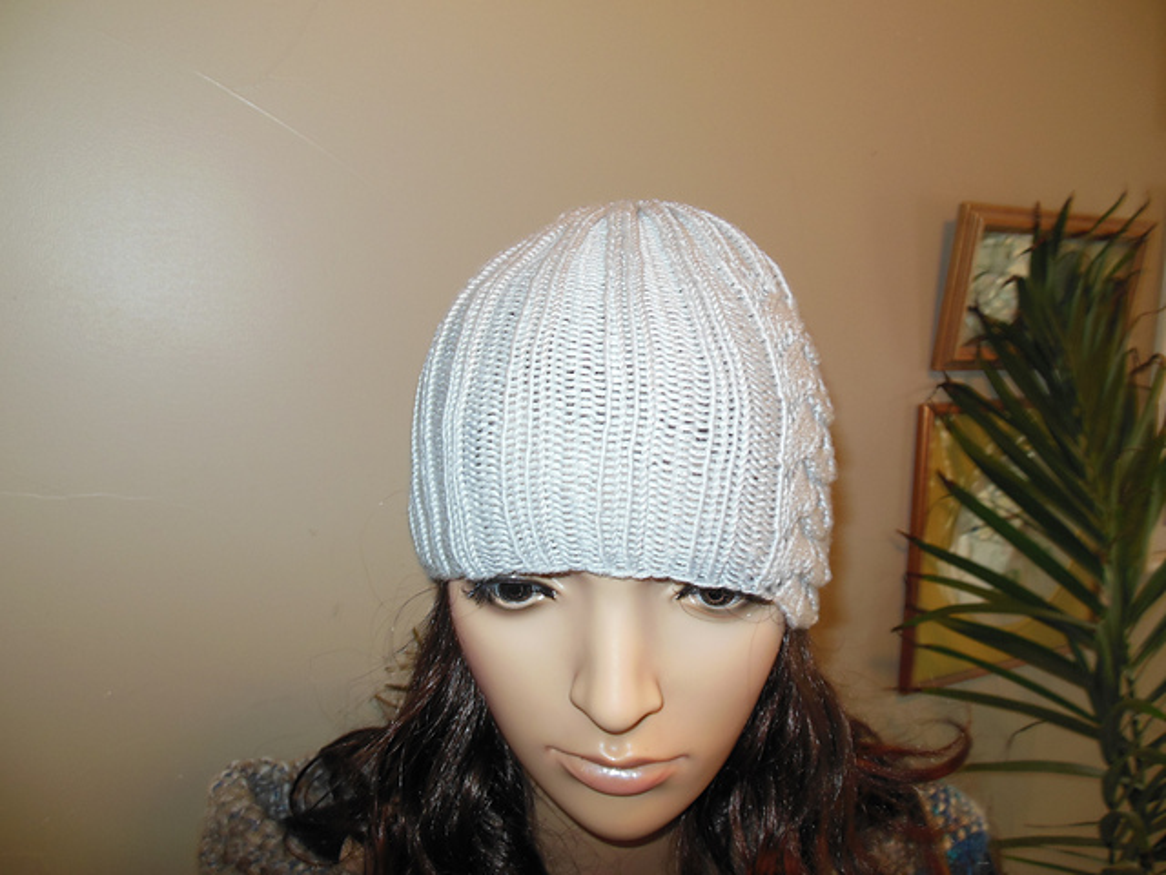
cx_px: 583
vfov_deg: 54.9
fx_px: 842
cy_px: 438
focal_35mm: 25
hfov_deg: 69.4
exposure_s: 1/25
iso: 125
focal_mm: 4.5
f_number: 3.2
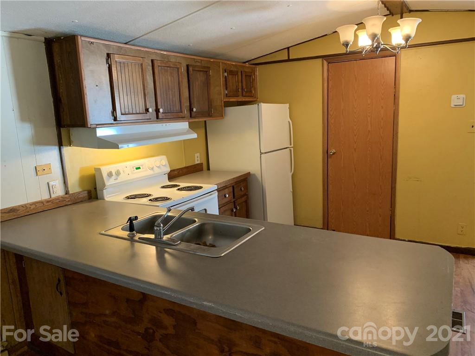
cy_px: 178
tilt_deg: -6.5
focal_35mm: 26
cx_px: 238
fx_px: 357
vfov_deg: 53.1
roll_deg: +0.7
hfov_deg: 67.3
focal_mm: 4.25
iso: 250
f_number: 1.8
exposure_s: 1/60
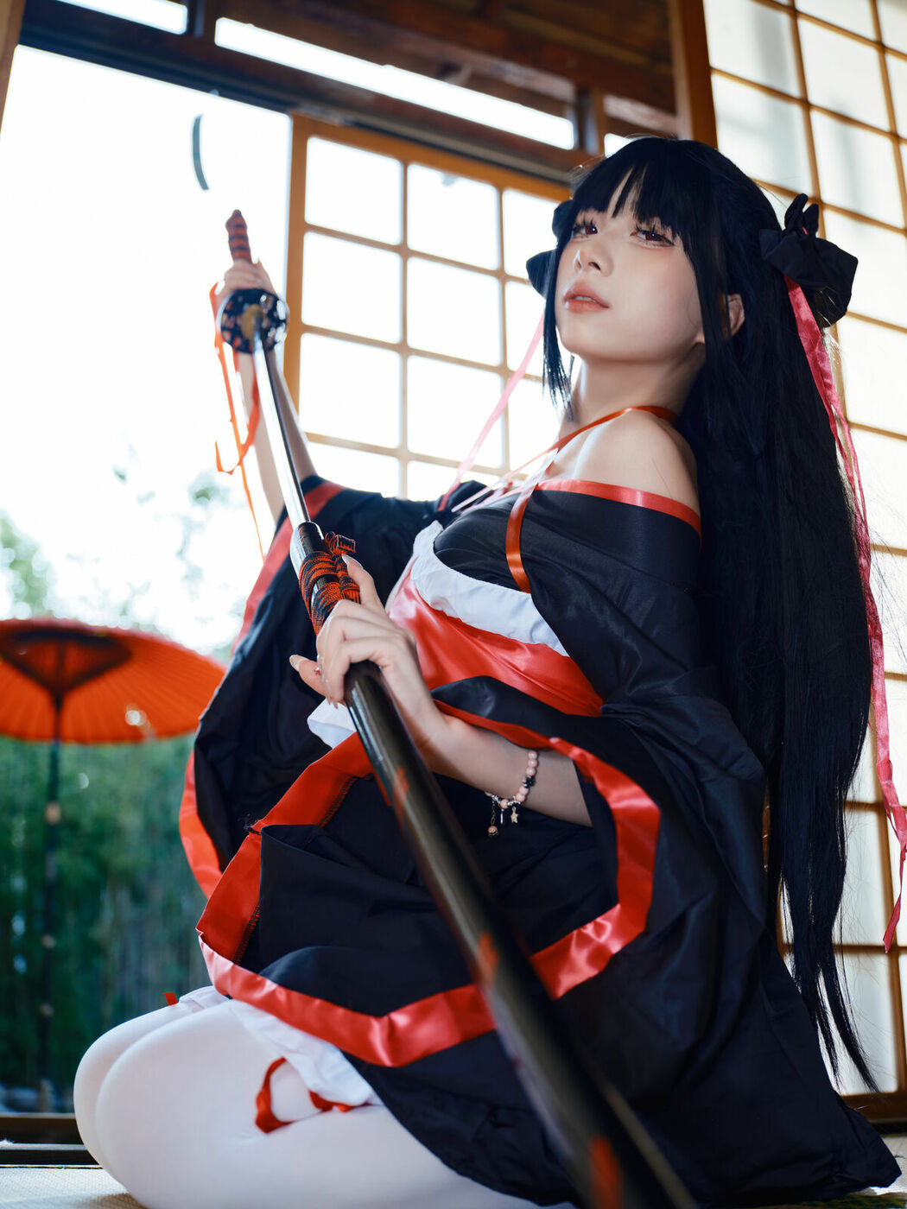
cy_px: 604
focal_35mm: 42
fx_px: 1467
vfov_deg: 44.8
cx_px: 454
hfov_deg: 34.3
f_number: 4
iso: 1000
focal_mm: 52.9
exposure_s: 1/125
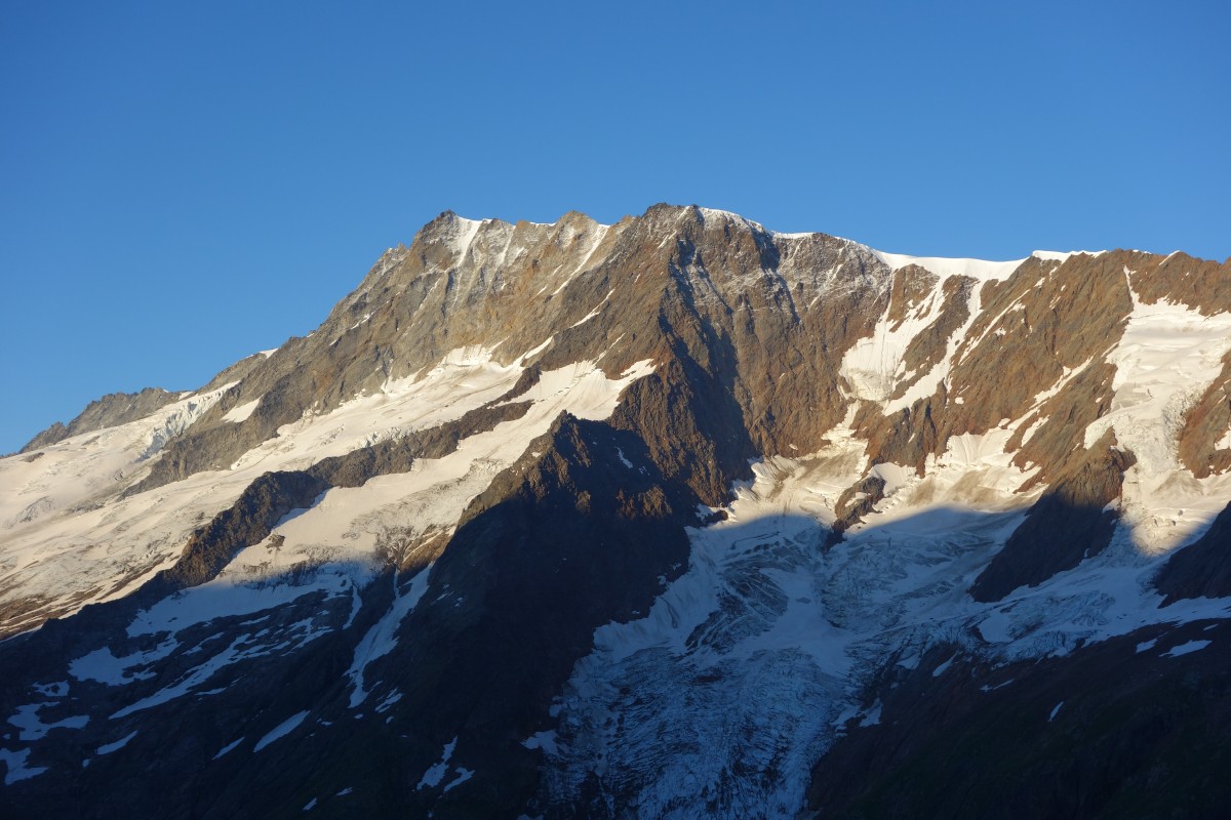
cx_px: 616
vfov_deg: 31.2
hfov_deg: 45.4
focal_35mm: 43
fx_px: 1470
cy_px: 410
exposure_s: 1/250
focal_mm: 16.01
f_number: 5.6
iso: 125
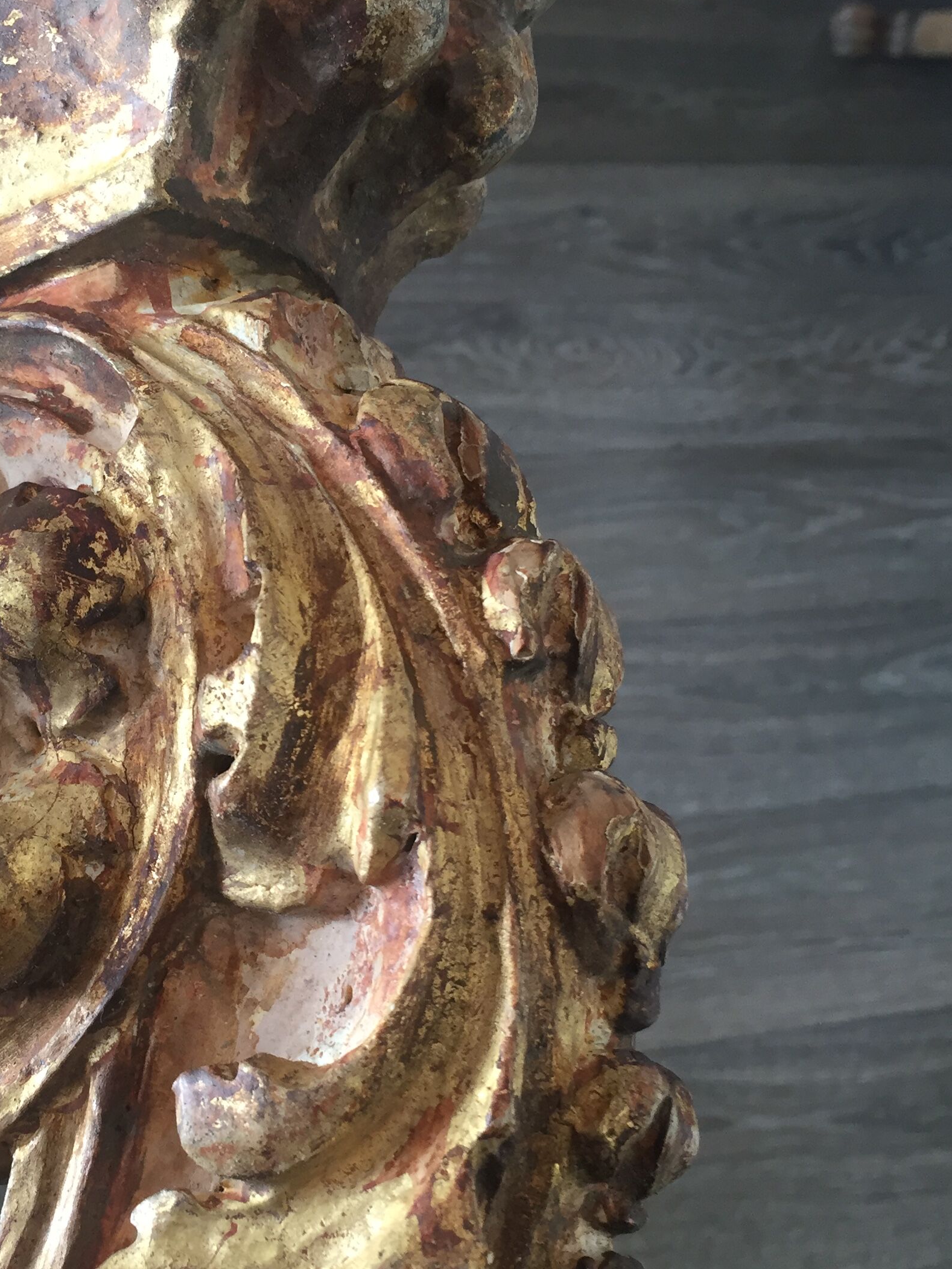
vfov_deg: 42.1
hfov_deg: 31.6
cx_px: 245
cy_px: 642
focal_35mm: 45
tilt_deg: -57.6
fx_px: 1650
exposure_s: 1/33
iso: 80
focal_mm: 4.15
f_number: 2.2
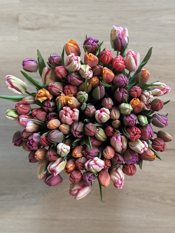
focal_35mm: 52
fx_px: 351
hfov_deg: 28.0
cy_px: 116
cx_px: 88
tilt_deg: -85.3
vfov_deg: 36.8
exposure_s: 1/40
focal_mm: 5.96
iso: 250
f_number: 1.6
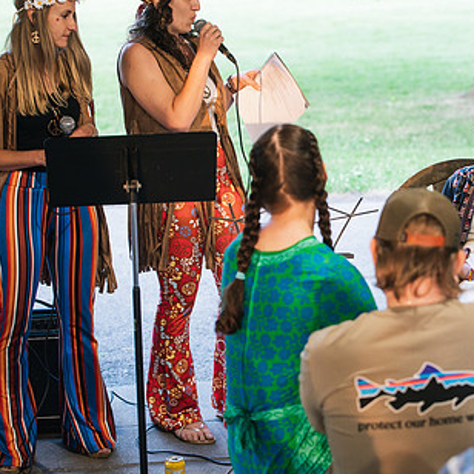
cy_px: 183
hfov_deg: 15.5
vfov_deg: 15.5
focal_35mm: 112
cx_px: 363
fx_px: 1735
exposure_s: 1/250
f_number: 3.2
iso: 2500
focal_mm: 70
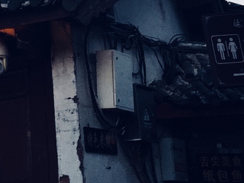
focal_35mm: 111
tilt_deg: +27.8
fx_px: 783
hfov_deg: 17.3
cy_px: -161
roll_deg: +1.3
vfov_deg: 12.1
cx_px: -2
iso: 40
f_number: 2.2
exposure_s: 1/100
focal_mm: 4.15
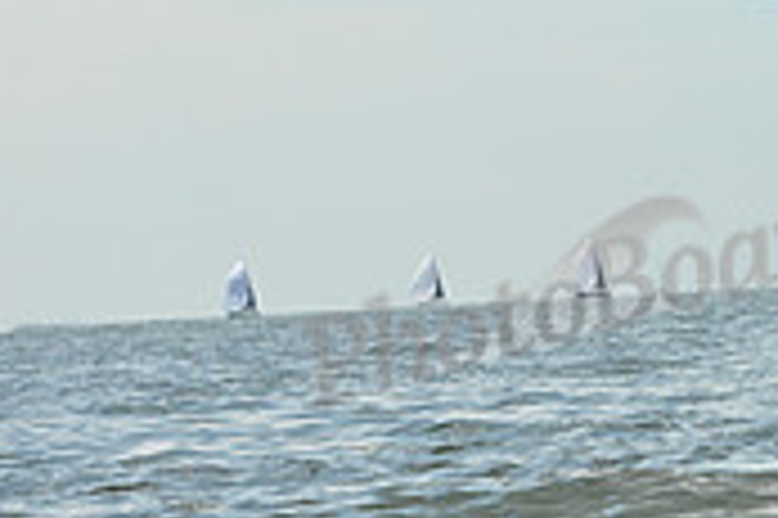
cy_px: -7
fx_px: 8852
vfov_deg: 3.3
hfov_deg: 5.0
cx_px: 1174
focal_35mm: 410
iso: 320
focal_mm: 122
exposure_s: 1/1250
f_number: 10
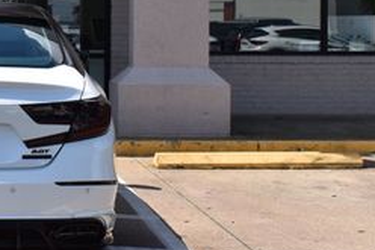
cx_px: -8
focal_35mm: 93
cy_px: 35
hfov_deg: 21.1
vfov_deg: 14.6
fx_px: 968
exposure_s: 1/500
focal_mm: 24
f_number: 11
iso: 280
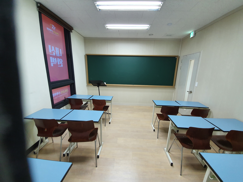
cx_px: 122
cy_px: 91
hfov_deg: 106.2
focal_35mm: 13
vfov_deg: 89.9
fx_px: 91
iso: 200
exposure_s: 1/60
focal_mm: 1.8
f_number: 2.2
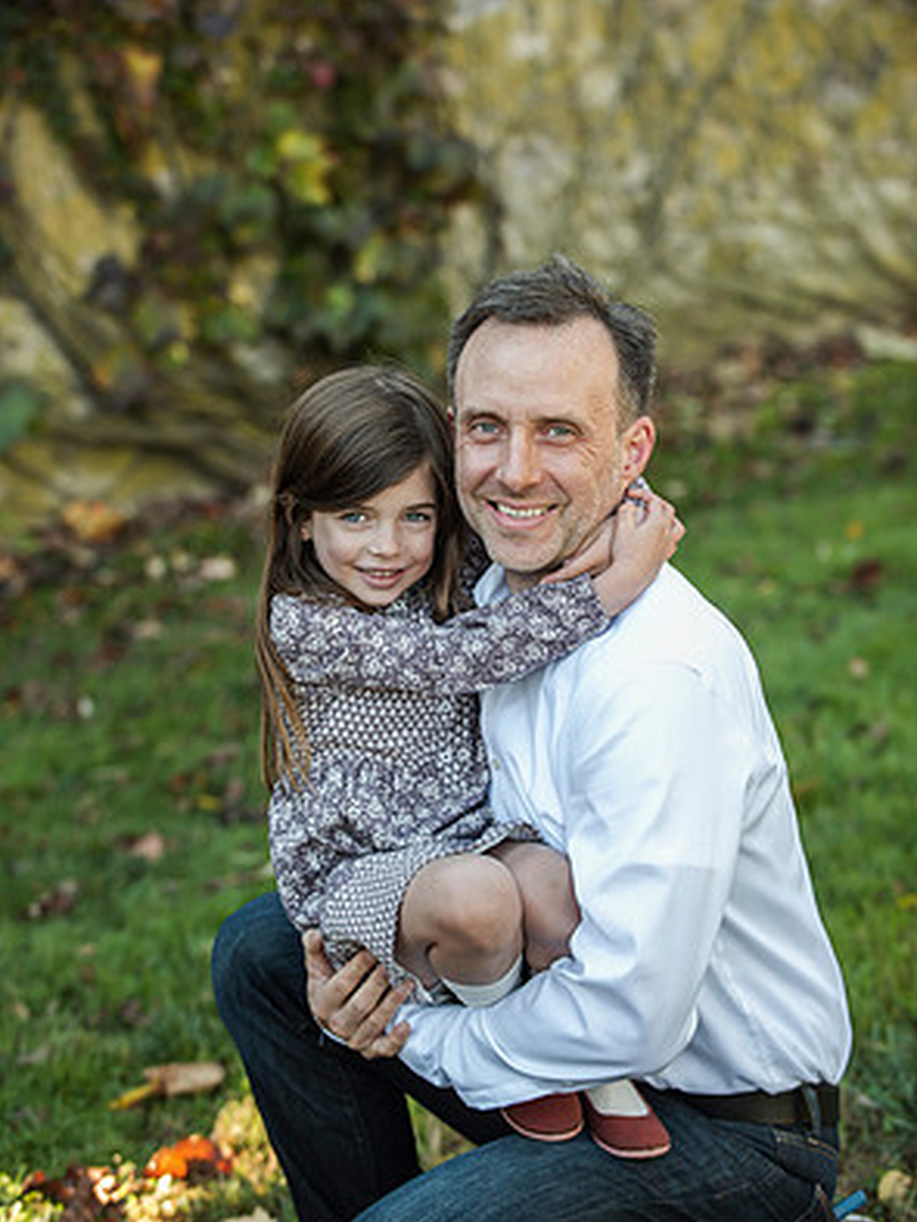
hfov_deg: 14.9
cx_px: 457
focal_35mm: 99
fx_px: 3495
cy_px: 597
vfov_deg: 19.8
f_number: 3.5
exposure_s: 1/400
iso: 500
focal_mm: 90
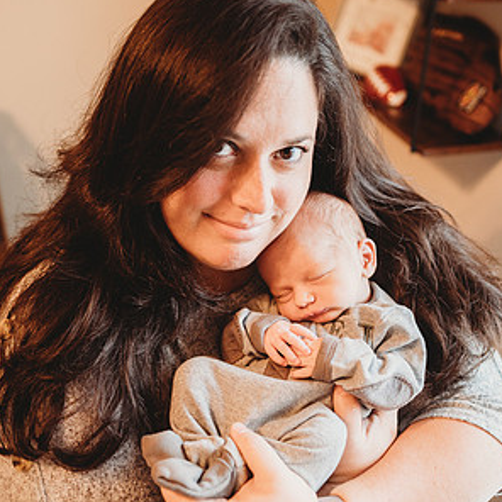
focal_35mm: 40
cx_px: 271
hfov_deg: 41.8
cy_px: 238
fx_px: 656
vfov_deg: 41.8
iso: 500
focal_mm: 24
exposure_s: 1/160
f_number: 2.2
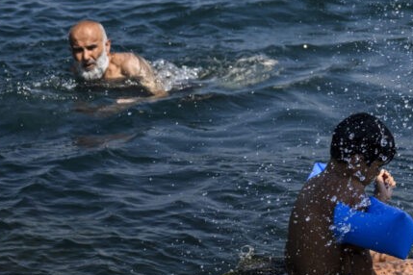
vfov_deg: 6.5
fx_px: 2398
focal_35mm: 209
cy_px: -93
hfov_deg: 9.7
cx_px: 463
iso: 250
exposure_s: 1/6400
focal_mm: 56
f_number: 2.8
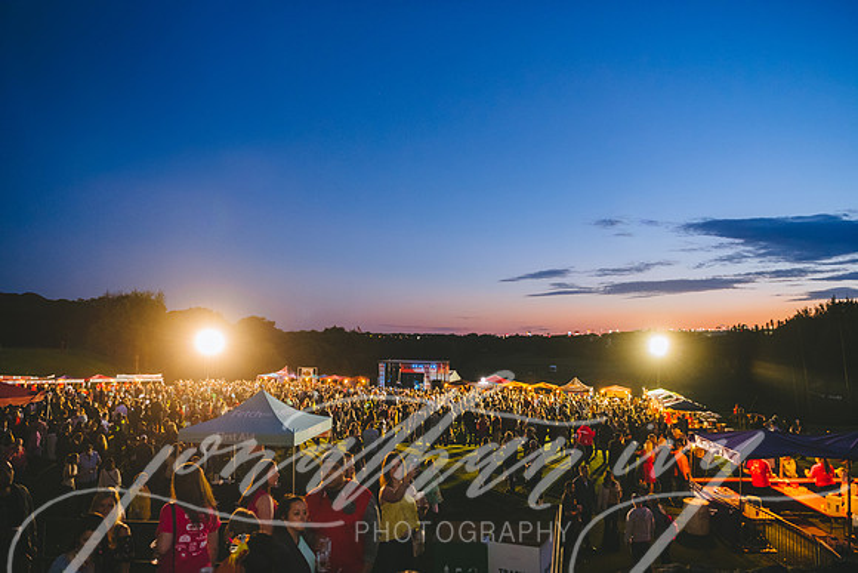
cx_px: 429
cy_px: 286
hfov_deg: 73.7
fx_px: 572
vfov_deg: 53.2
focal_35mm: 24
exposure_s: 1/60
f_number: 3.5
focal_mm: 24
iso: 2500
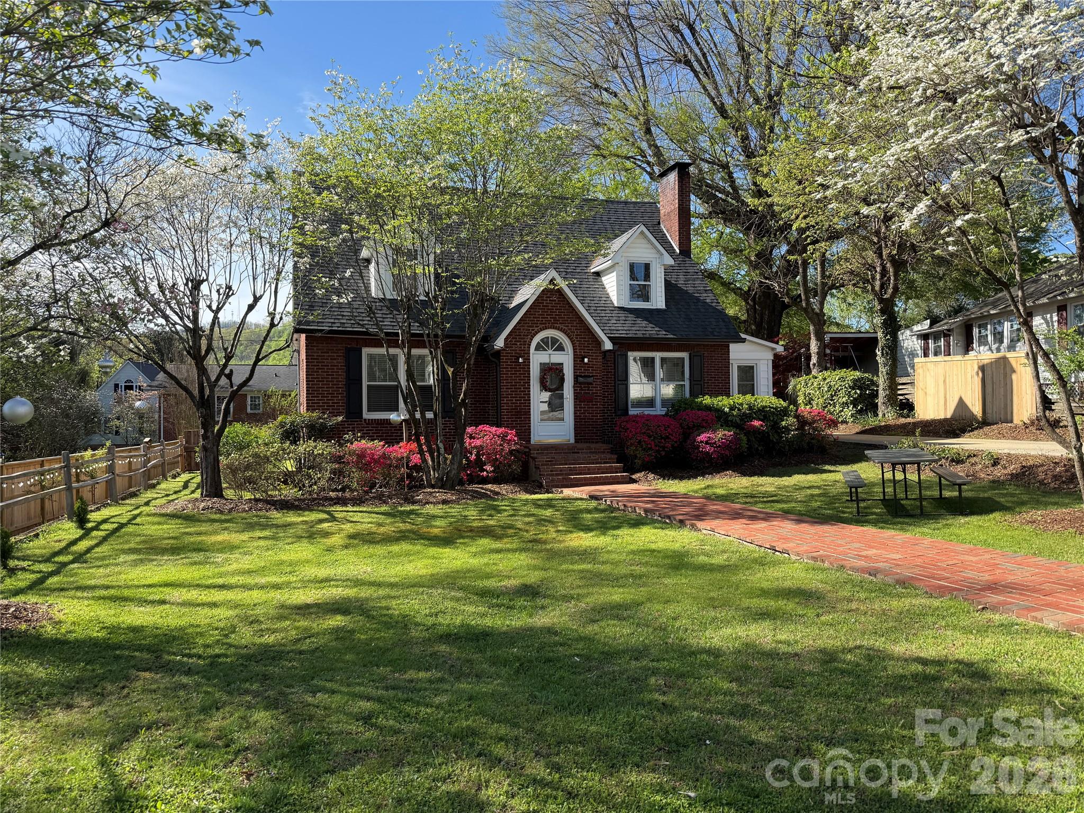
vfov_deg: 56.8
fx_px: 752
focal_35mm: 24
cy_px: 406
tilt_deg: +1.5
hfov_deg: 71.6
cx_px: 542
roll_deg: +0.5
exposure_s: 1/1901
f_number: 1.78
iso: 100
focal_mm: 6.76
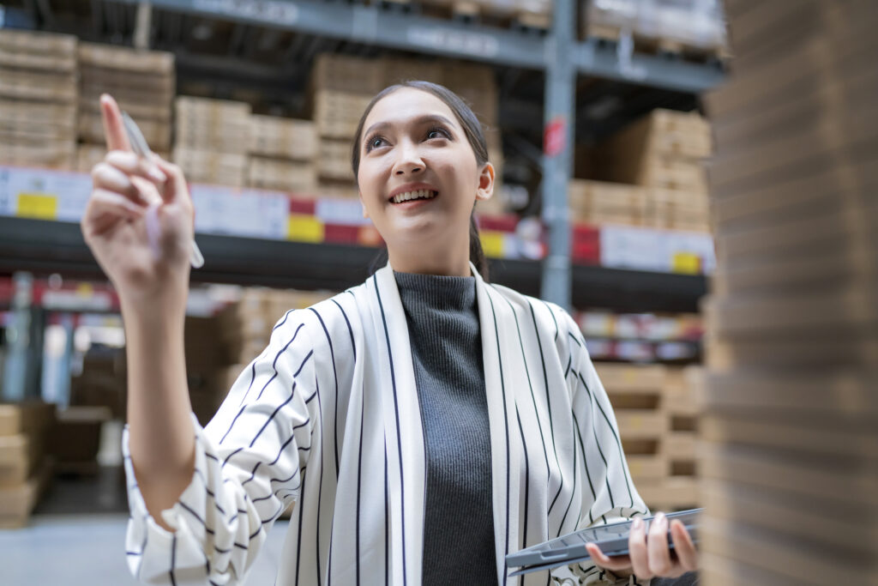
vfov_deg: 37.9
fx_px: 854
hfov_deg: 54.4
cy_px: 293
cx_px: 439
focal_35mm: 35
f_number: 1.7
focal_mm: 35
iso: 640
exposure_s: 1/160
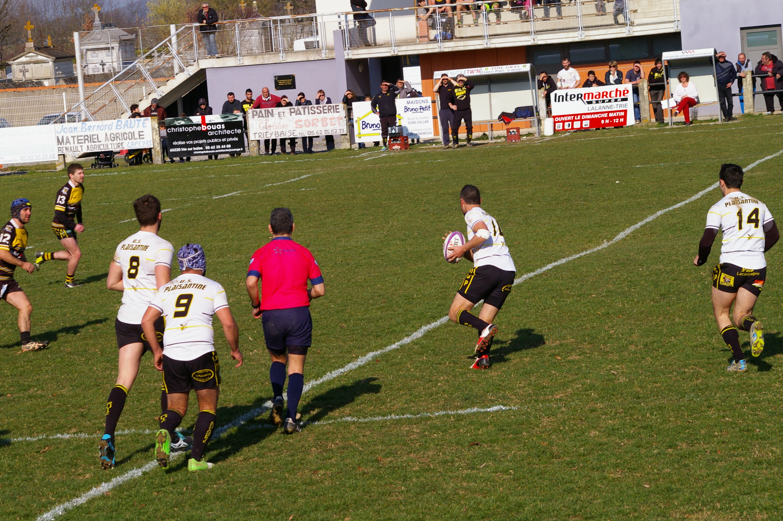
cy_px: 260
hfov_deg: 12.7
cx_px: 392
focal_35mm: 162
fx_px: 3520
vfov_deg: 8.5
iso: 400
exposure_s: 1/750
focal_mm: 108
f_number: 11
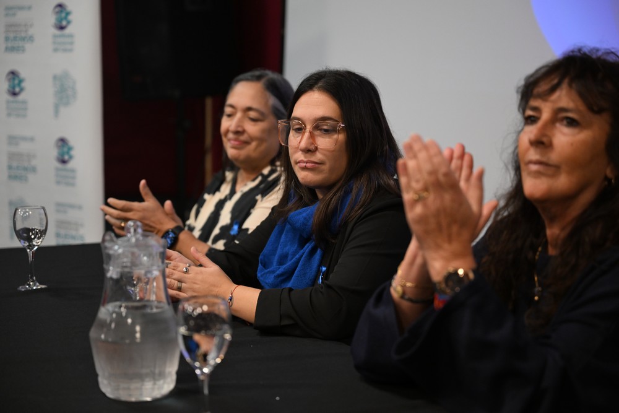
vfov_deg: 19.5
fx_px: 1204
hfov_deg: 28.8
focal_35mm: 70
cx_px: 310
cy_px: 206
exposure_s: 1/200
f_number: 3.2
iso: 2500
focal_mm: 70
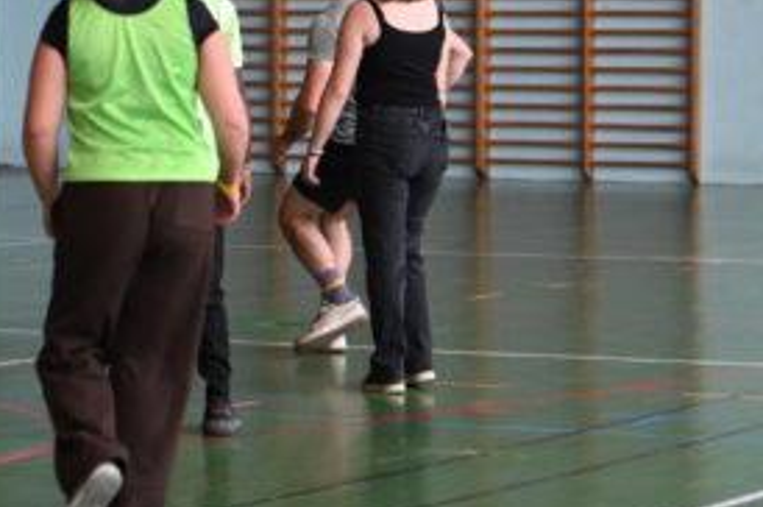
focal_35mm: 475
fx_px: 10055
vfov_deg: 2.9
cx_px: 45
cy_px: -78
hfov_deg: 4.3
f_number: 2.8
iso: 1400
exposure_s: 1/400
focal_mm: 200
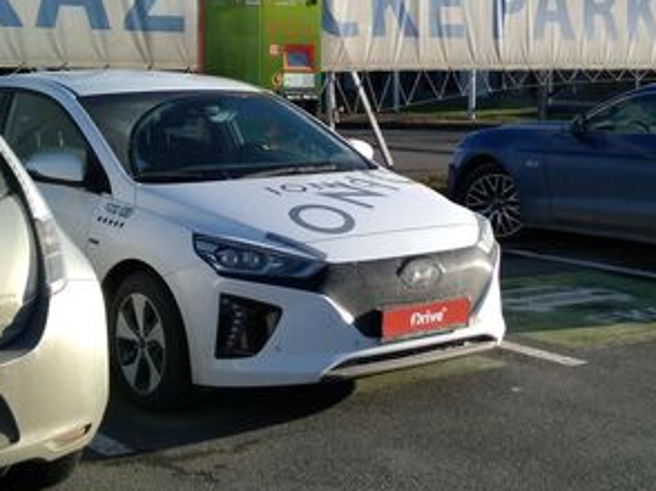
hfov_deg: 40.3
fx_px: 871
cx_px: 475
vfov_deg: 31.3
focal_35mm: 46
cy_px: 176
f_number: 2.2
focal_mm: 3.46
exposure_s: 1/964
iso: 100
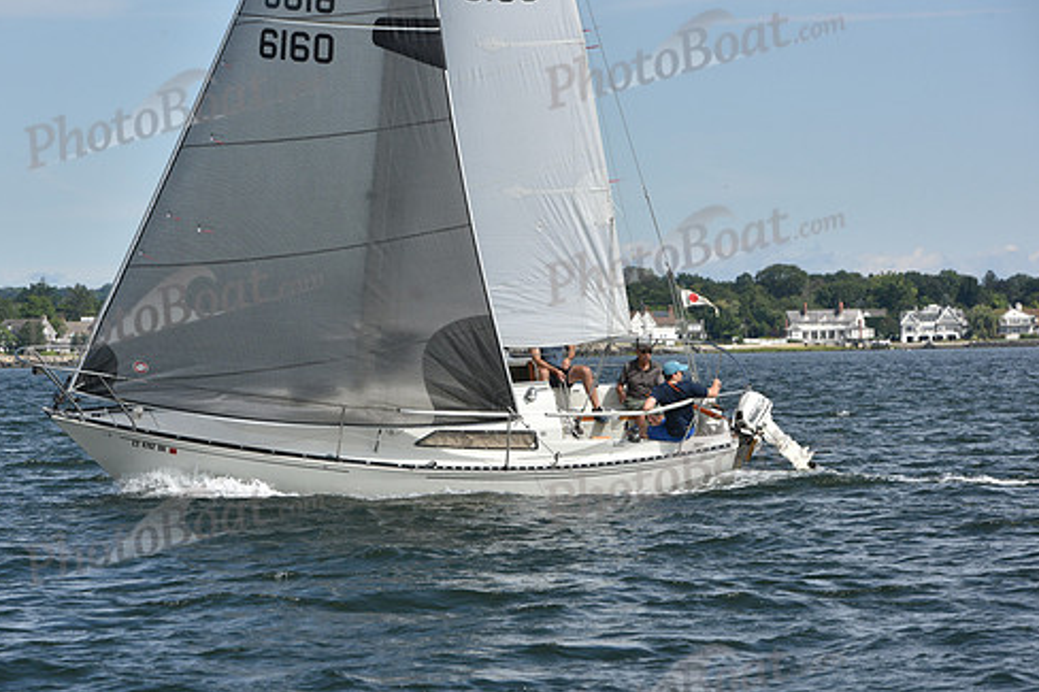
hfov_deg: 10.2
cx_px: 436
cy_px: 391
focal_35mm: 202
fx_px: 5828
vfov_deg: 6.8
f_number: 10
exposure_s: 1/1000
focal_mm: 170
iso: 320
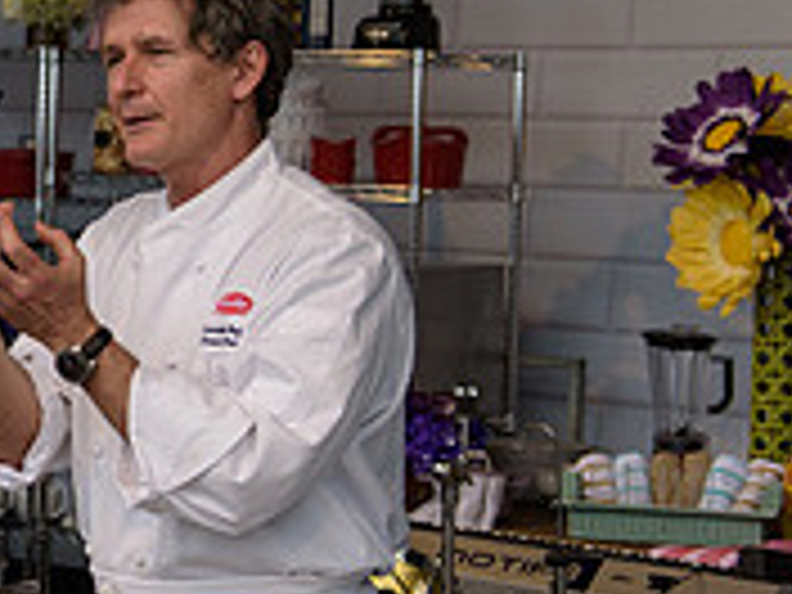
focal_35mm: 133
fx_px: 3043
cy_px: 196
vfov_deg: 11.1
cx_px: -328
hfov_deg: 14.1
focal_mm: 42
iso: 200
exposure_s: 1/1250
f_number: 3.2
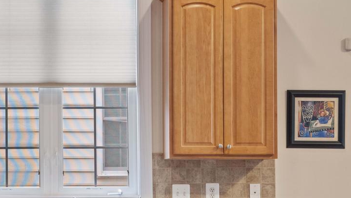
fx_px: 801
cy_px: 172
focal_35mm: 86
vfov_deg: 14.0
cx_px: 48
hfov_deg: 24.2
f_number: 4
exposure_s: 1/40
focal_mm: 29
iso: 320
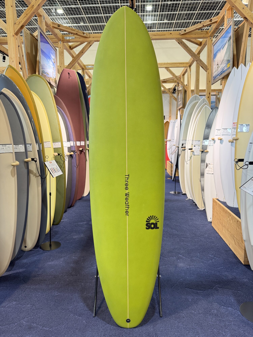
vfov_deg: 71.6
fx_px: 234
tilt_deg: -7.0
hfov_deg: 56.8
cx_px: 126
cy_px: 168
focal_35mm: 24
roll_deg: +0.0
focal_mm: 6.76
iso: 100
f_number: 1.78
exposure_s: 1/60
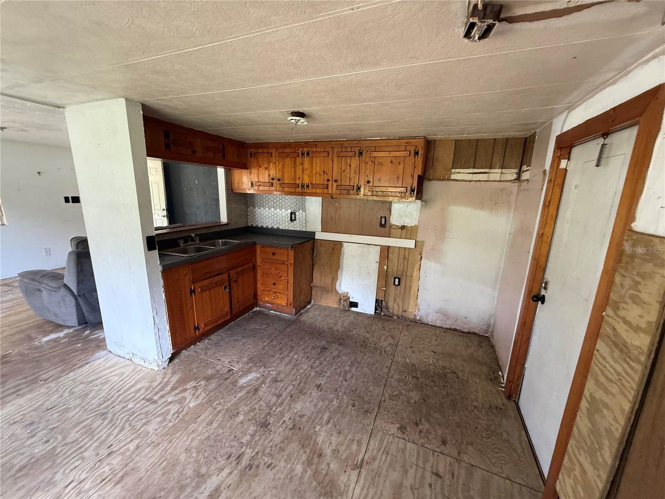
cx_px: 332
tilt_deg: -12.4
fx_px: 269
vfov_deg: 85.7
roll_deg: -2.6
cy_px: 250
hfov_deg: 102.1
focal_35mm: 14
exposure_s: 1/90
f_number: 2.2
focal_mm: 2.22
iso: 320
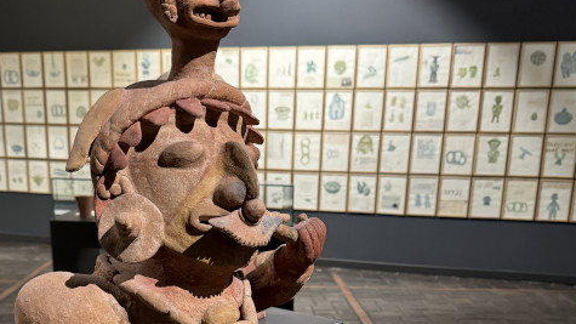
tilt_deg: -16.0
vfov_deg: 25.4
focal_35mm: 44
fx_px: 672
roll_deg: -1.4
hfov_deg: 46.4
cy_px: 345
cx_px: 274
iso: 800
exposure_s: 1/40
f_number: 1.78
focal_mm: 6.76
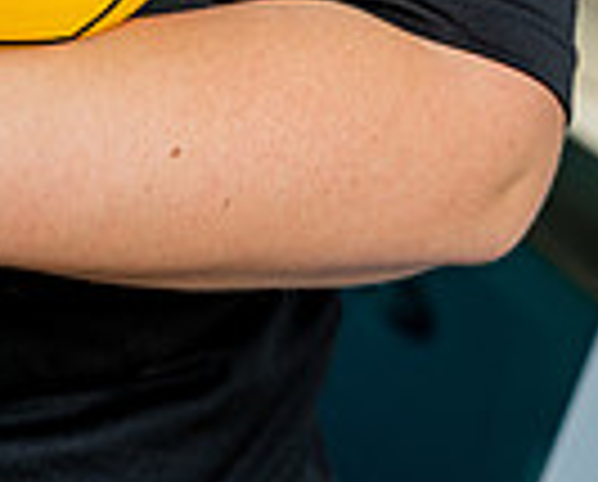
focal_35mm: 168
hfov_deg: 11.3
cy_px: -523
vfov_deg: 8.7
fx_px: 2980
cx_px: -27
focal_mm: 53
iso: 100
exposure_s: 1/250
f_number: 5
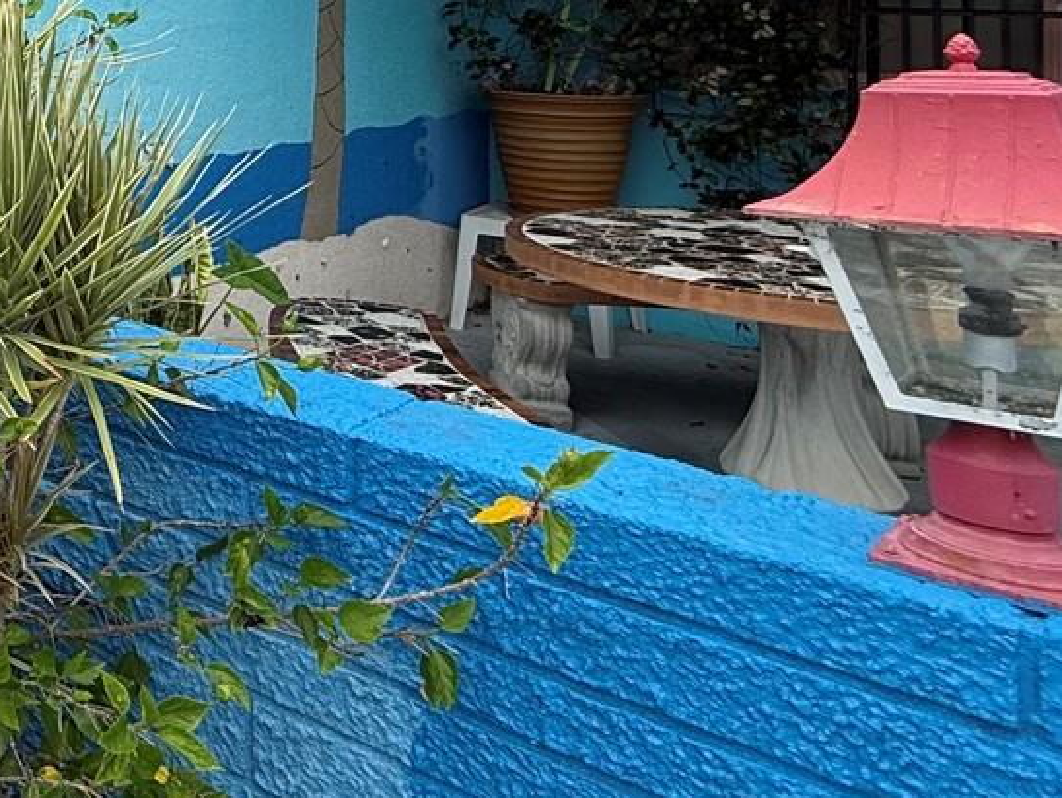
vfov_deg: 31.9
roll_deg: +1.2
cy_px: -31
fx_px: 1258
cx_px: -333
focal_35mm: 41
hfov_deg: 33.1
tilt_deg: +1.0
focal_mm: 2.22
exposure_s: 1/1068
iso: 50
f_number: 2.2
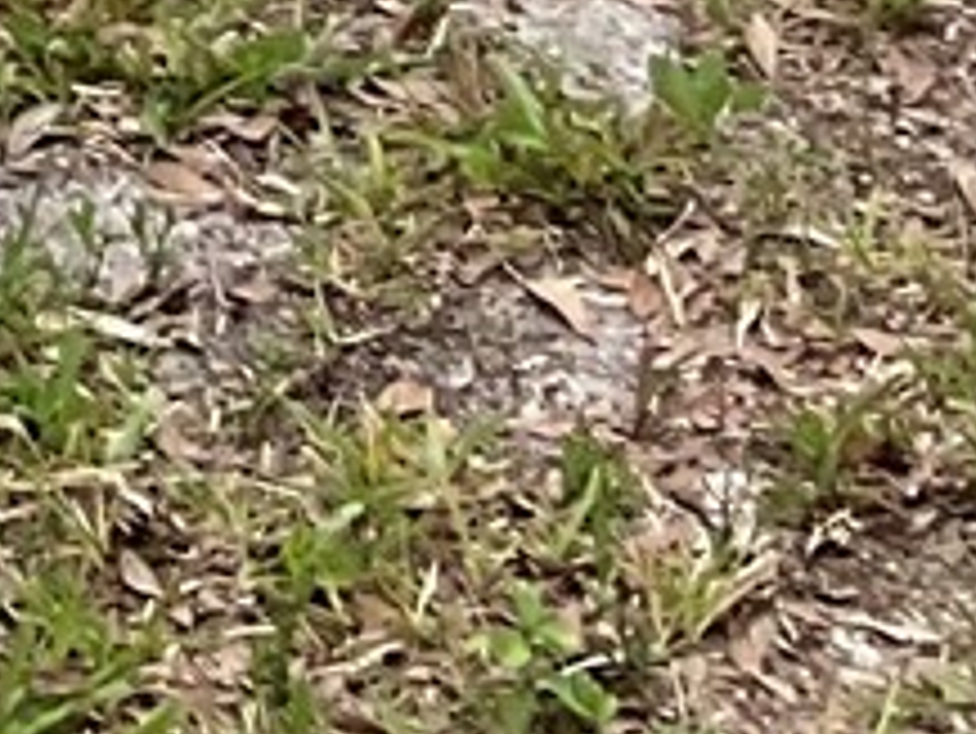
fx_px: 6037
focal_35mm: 214
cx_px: -1777
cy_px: -1693
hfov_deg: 8.1
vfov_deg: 6.2
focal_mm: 3
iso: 16
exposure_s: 1/635
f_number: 1.8
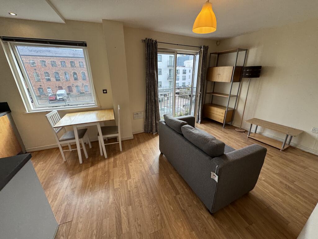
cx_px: 159
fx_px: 129
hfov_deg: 102.1
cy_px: 120
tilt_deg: -16.2
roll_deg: -0.7
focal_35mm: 14
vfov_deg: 85.7
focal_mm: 2.22
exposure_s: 1/100
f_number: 2.2
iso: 50
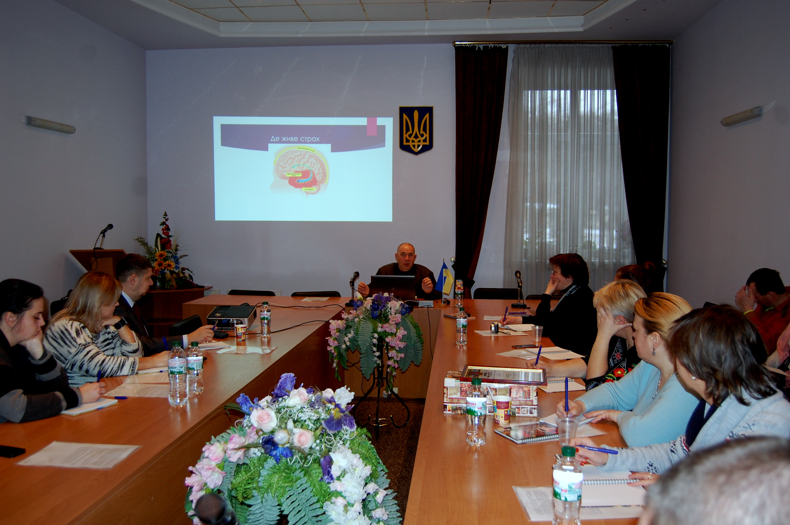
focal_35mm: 30
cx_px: 395
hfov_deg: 62.0
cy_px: 262
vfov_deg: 43.5
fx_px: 658
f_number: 3.8
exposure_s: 1/60
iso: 400
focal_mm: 20
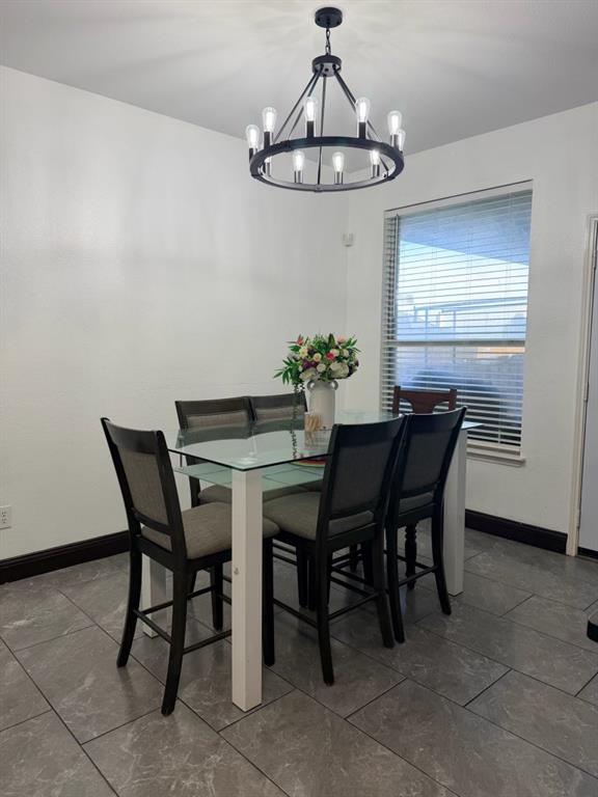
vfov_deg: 71.6
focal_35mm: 24
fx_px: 553
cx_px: 299
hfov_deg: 56.8
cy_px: 398
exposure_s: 1/174
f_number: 1.78
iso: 80
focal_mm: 6.76
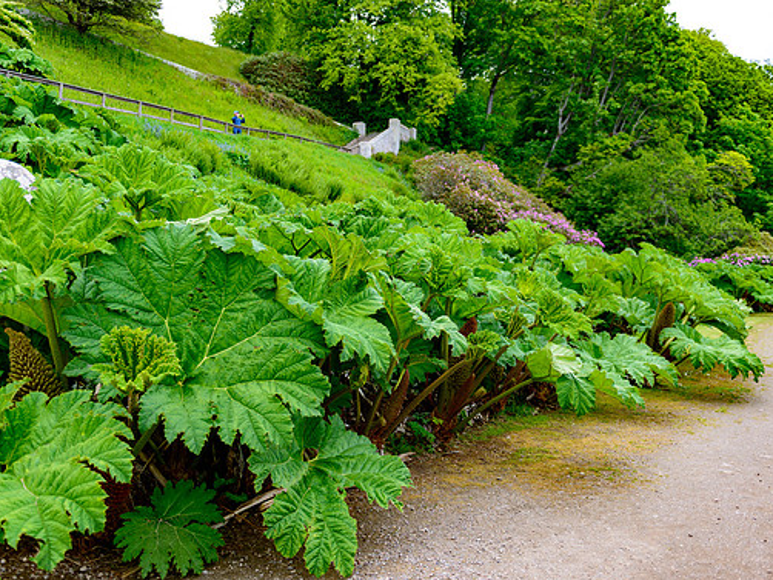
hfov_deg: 59.9
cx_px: 365
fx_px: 670
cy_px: 295
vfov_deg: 46.8
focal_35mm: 30
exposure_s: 1/640
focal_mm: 27
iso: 160
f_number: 2.8
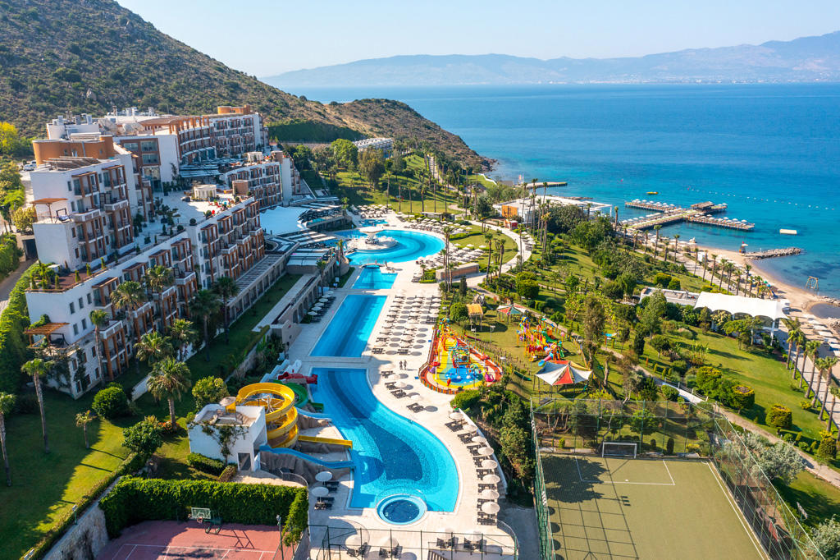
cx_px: 420
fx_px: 653
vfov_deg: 46.4
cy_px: 280
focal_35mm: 28
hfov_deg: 65.5
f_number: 4.5
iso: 100
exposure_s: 1/800
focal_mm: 10.26
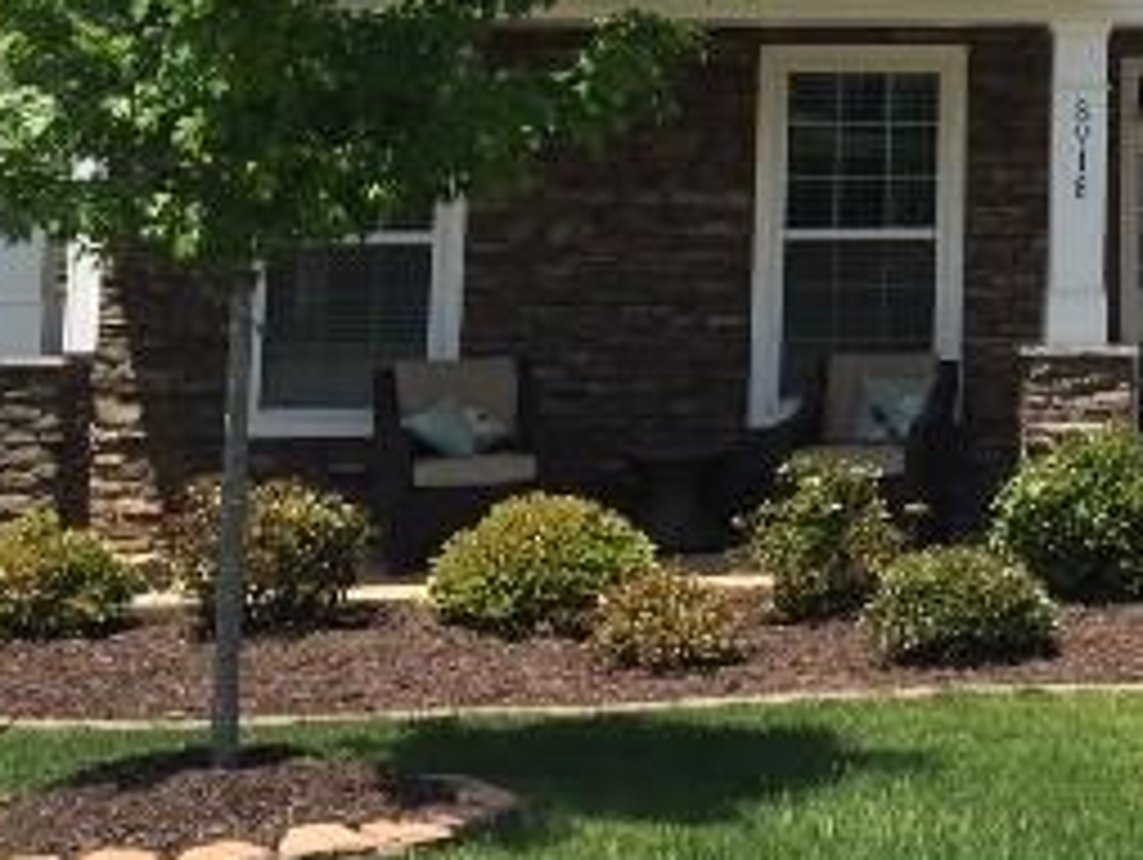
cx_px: 1300
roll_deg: -0.1
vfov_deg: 19.5
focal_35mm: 73
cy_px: -54
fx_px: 2413
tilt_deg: +7.4
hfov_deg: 24.6
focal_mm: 4.15
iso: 32
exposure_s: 1/1799
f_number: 2.2
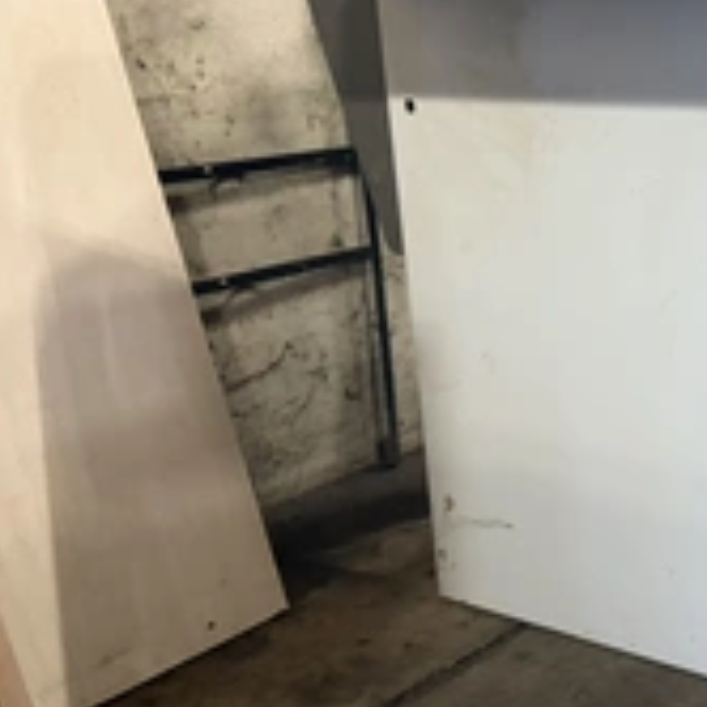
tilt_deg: -15.2
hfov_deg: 29.2
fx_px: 1178
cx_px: 831
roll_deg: +1.2
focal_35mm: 51
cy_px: 315
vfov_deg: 33.4
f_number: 1.78
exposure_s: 1/40
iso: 640
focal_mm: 6.76
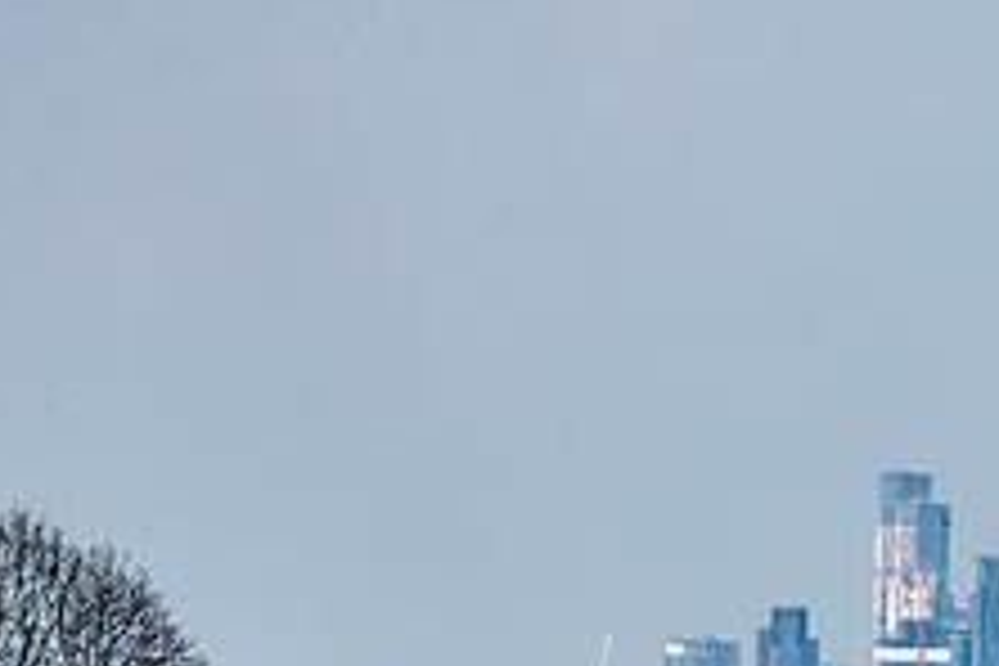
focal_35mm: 1314
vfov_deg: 1.0
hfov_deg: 1.6
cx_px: 990
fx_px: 36461
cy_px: 783
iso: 100
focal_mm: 500
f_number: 14
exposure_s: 1/100
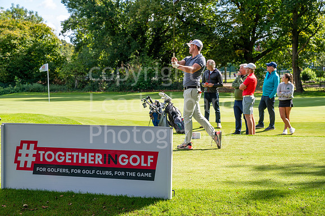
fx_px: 632
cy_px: 108
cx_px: 162
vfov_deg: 19.4
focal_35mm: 70
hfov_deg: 28.9
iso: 100
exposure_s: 1/160
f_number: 6.3
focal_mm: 70
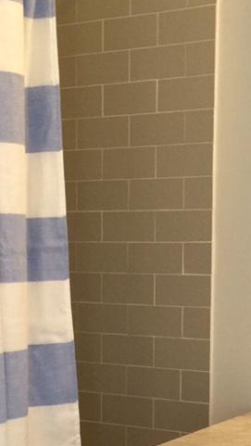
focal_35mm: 84
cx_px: 111
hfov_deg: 14.4
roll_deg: -0.3
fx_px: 993
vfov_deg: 24.9
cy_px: 360
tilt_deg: -6.3
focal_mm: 4.15
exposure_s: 1/10
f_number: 2.2
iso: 100
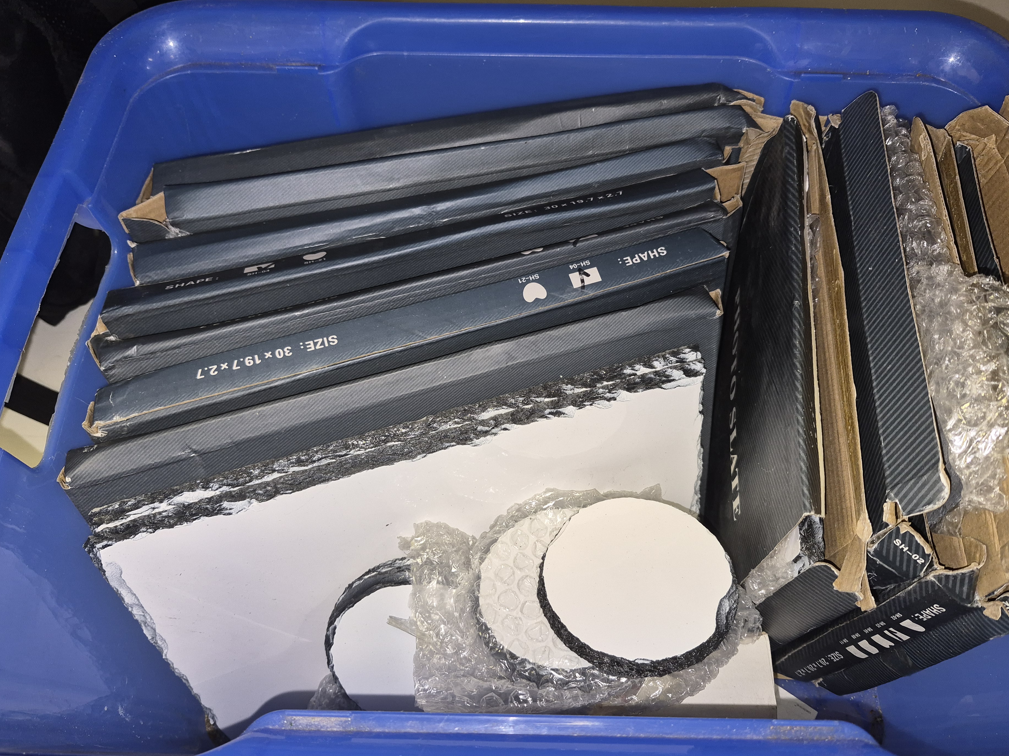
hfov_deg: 69.3
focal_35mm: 25
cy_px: 383
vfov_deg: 54.9
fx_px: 729
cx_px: 532
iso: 125
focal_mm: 5.4
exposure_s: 1/25
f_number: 1.8
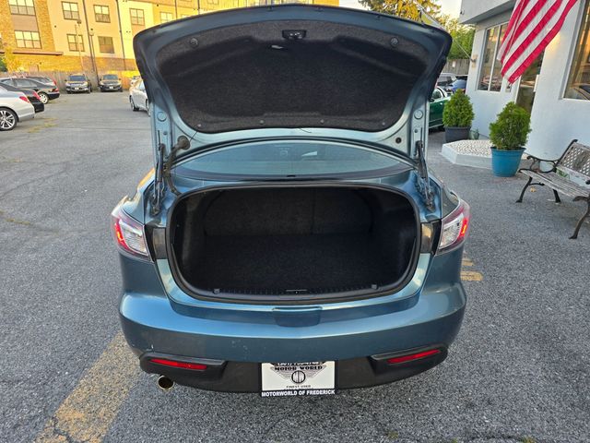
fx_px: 392
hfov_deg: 73.9
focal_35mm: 23
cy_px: 222
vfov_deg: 58.9
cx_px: 295
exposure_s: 1/180
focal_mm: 6.3
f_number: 1.7
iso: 40
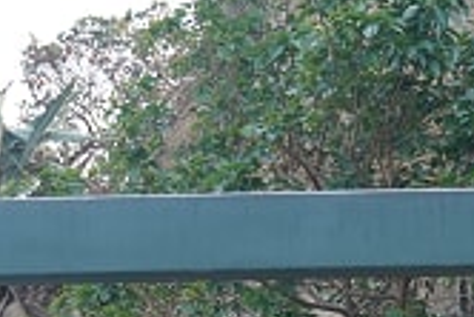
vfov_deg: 5.7
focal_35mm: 217
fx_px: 2860
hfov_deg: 9.3
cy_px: 1082
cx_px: 631
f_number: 4
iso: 320
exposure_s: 1/160
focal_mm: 30
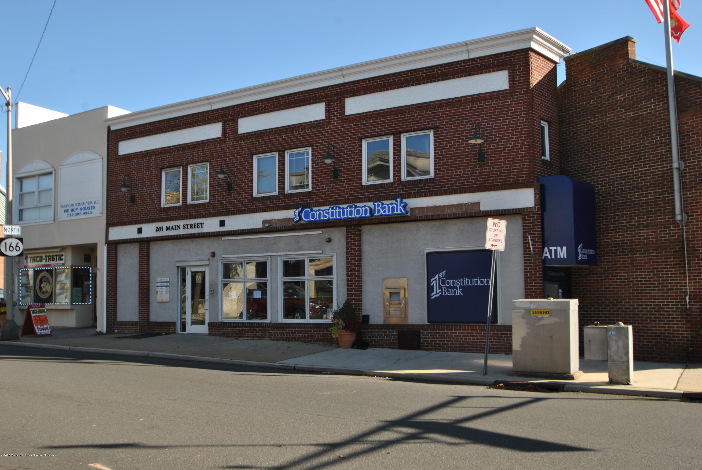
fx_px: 703
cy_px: 235
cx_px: 351
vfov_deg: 37.0
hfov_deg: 53.1
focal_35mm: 36
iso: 100
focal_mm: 24
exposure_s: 1/160
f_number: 6.3
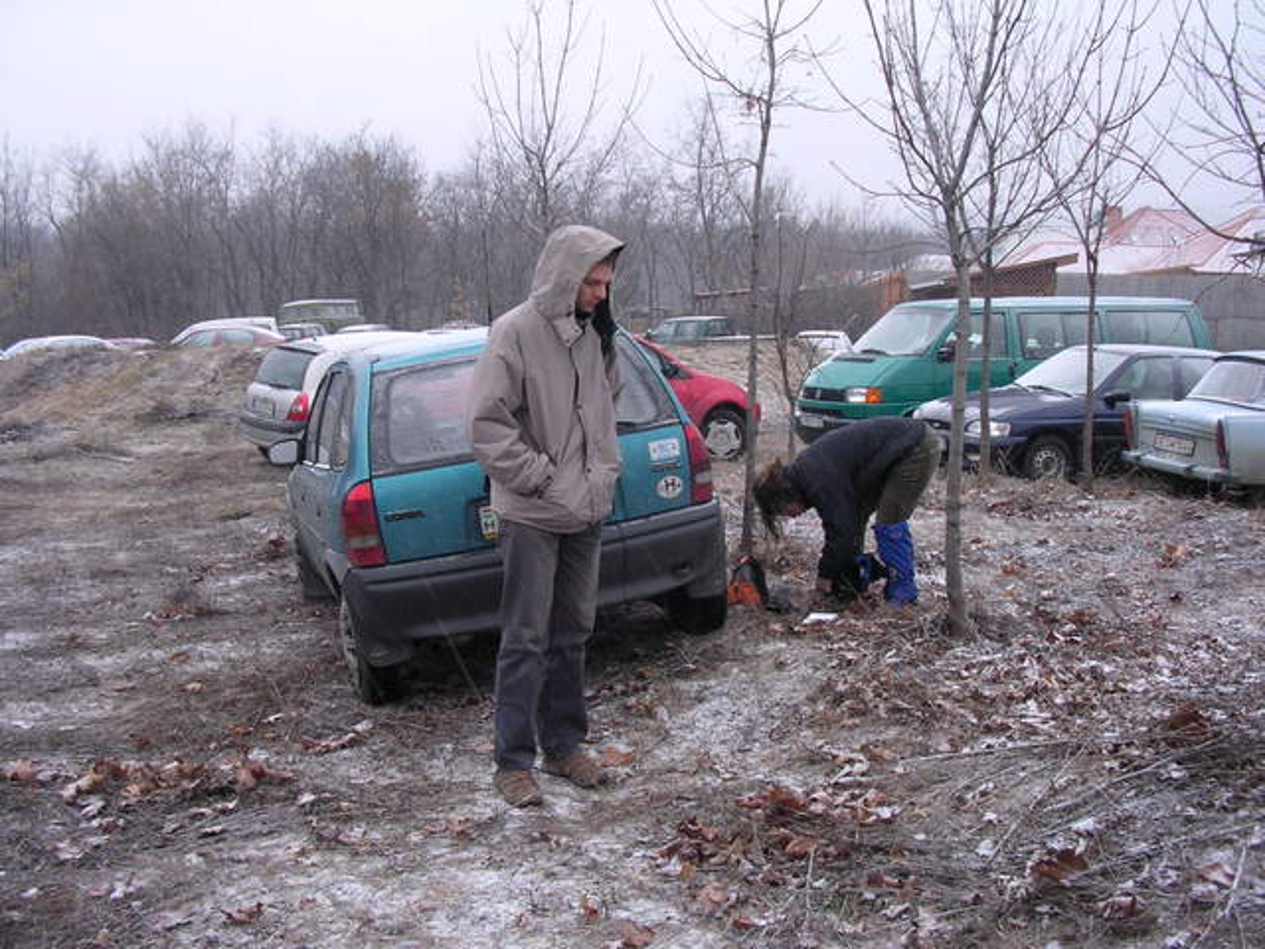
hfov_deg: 49.0
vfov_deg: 37.7
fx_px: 1389
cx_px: 632
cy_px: 474
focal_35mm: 38
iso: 100
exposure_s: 1/20.3
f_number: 2.8
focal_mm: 5.8
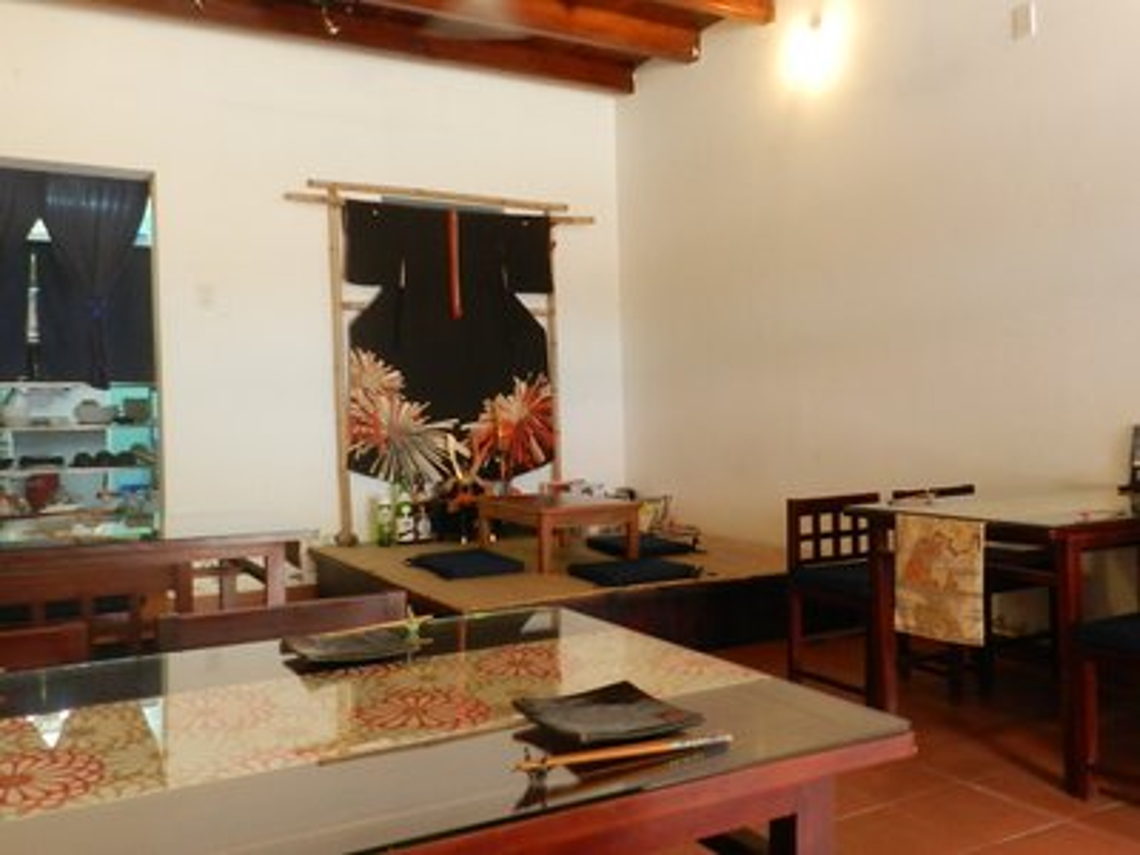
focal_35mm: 23
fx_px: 757
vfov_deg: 58.9
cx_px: 570
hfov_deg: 73.9
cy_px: 428
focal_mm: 4
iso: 400
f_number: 3.4
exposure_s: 1/13
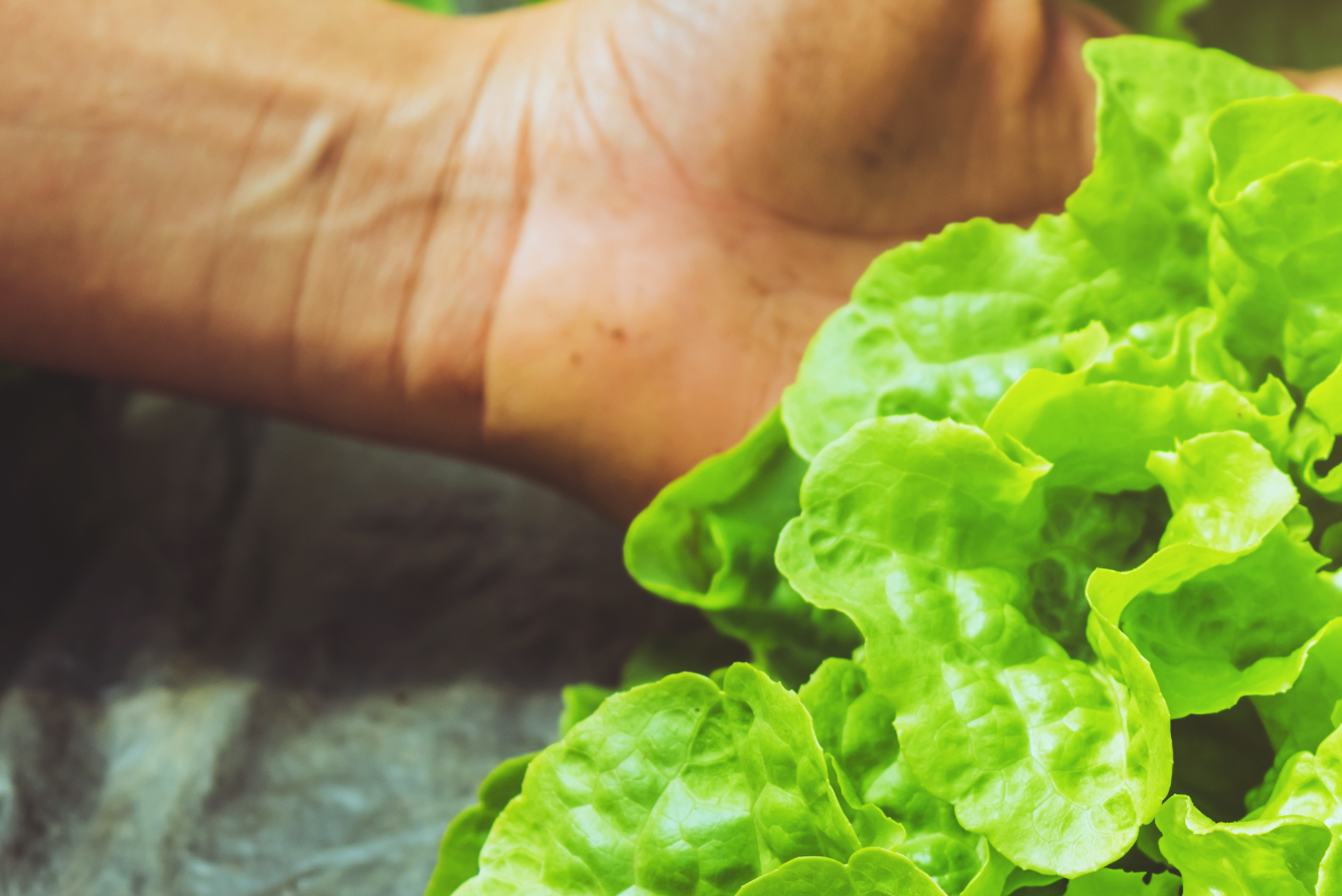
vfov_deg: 6.2
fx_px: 8279
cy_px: 840
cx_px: 1337
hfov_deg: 9.2
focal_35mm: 222
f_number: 5.6
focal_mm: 75
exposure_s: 1/500
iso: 160
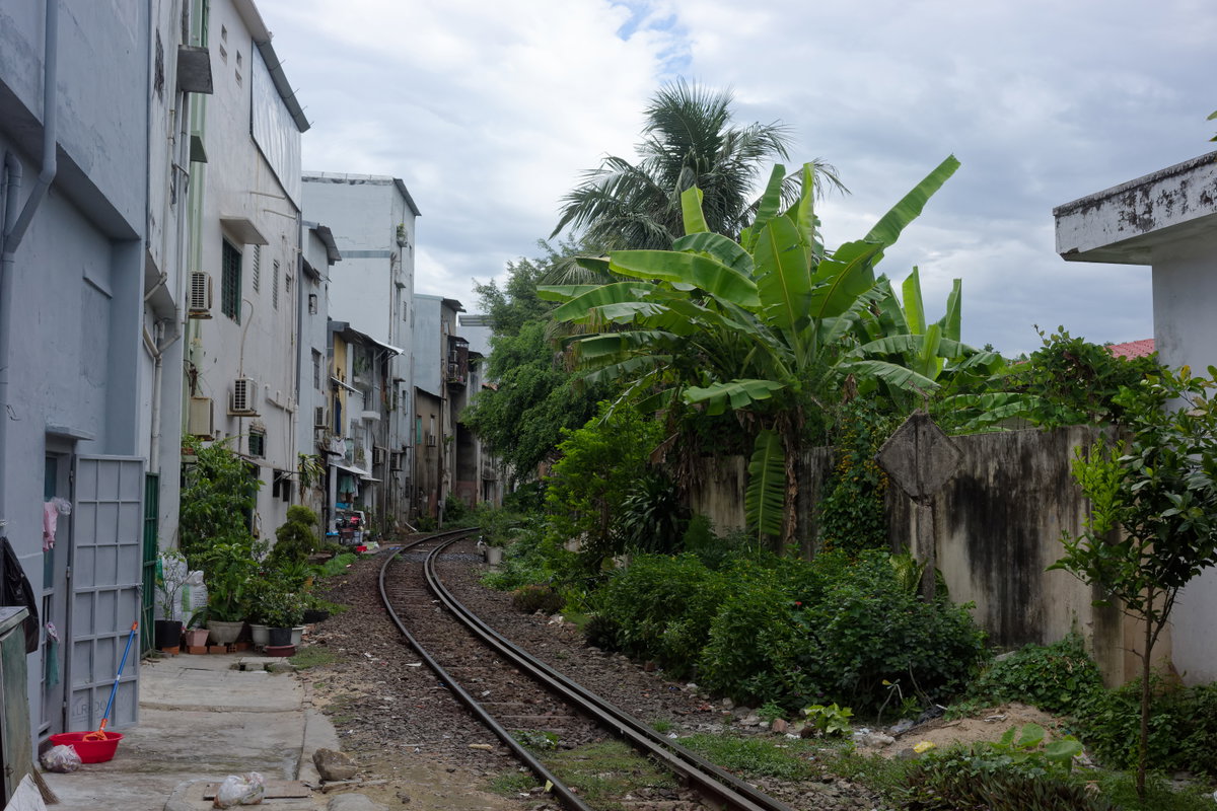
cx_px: 608
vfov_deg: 33.4
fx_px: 1352
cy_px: 406
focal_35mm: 40
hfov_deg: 48.5
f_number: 8
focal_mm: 26
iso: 500
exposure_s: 1/250
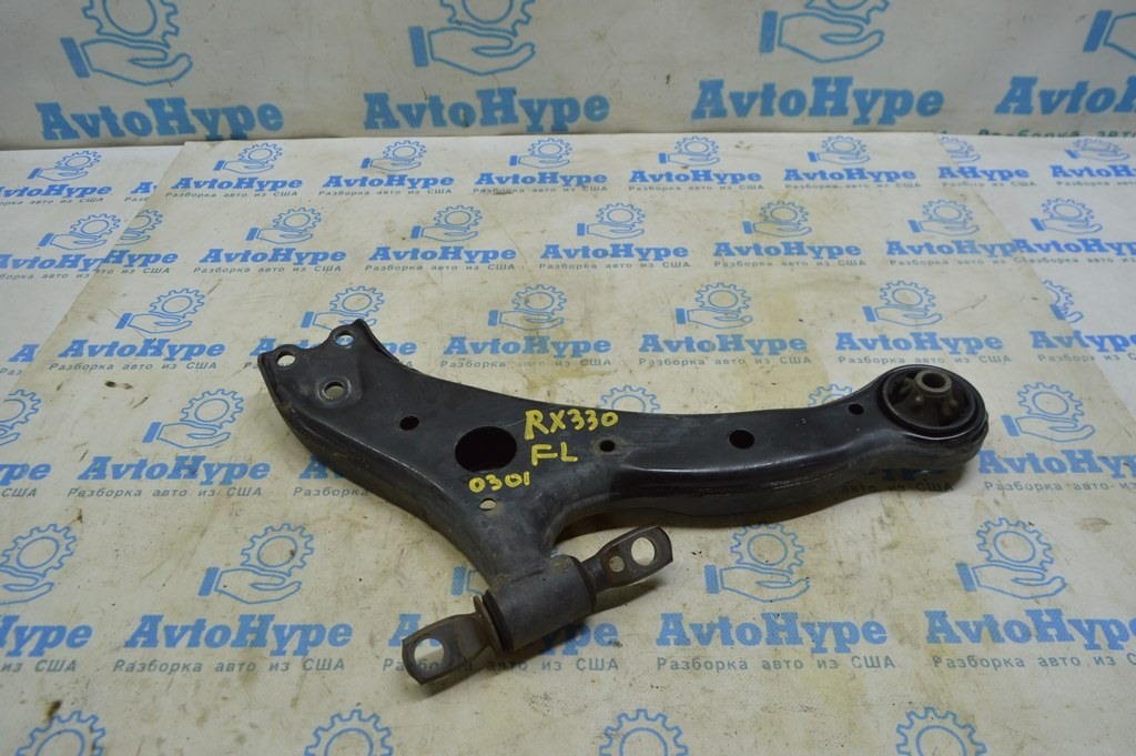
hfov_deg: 67.4
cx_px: 568
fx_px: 851
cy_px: 378
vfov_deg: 47.9
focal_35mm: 27
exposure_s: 1/40
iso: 400
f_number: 5.6
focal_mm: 18
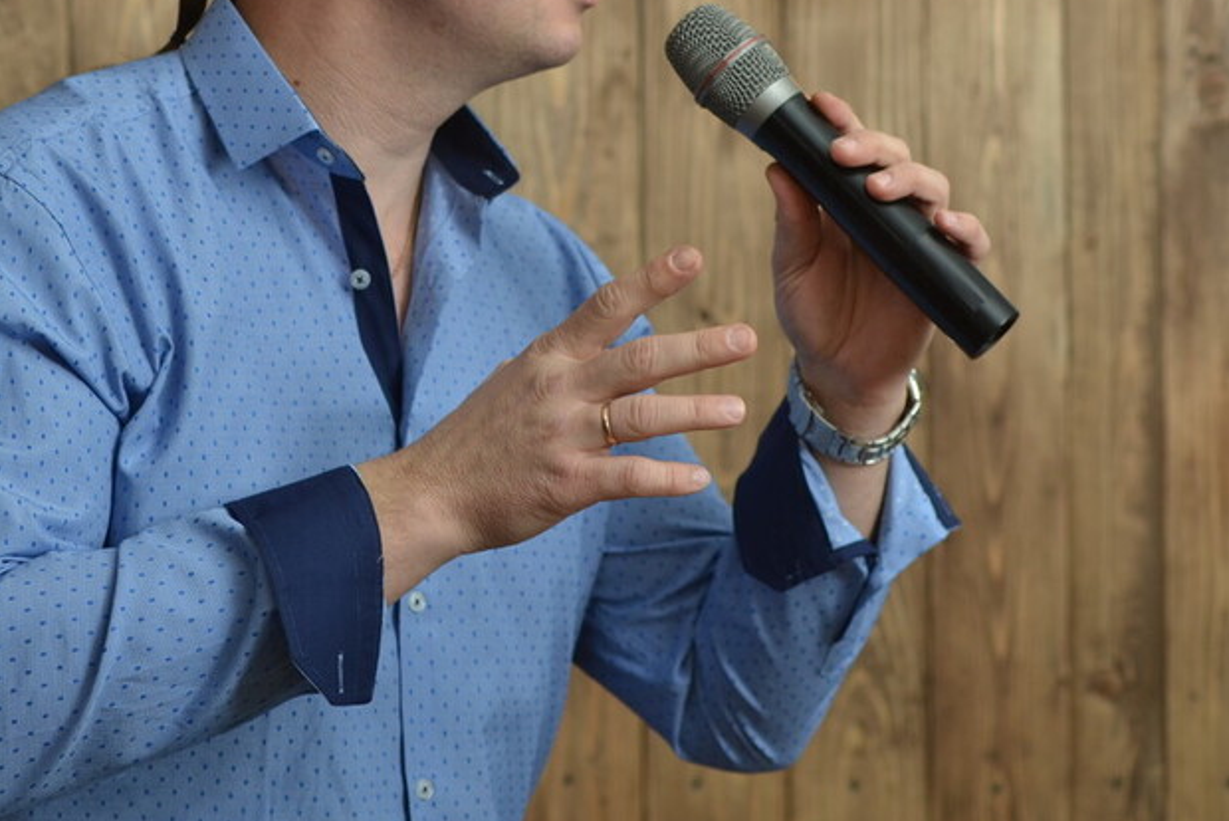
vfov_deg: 15.5
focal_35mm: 88
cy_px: 165
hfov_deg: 23.1
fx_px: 3000
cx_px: 422
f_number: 2.5
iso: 100
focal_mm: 35
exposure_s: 1/160
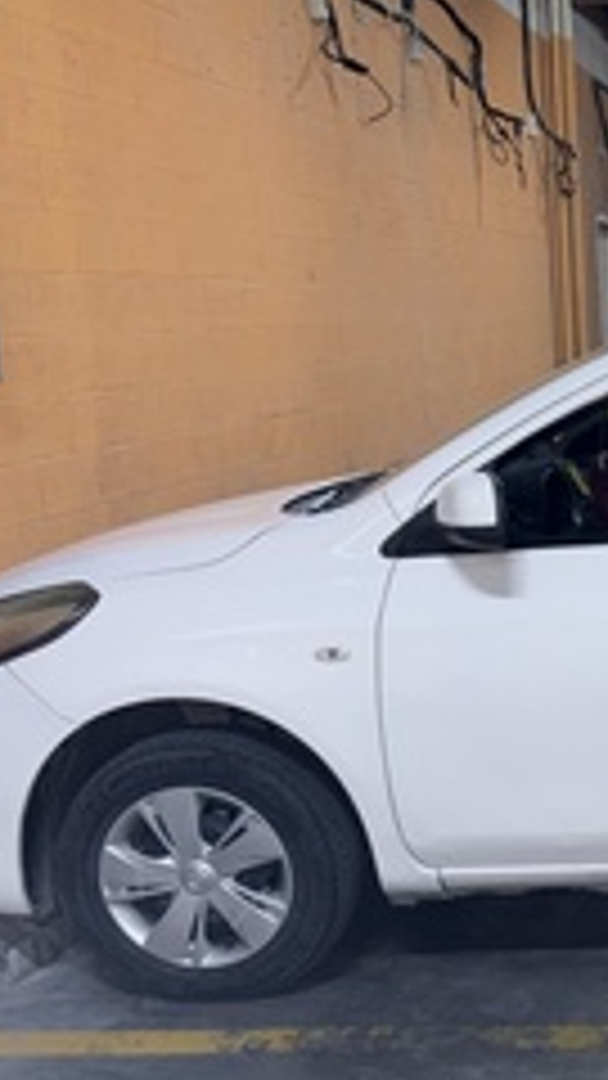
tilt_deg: -11.4
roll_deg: +1.0
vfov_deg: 38.4
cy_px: 614
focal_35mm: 54
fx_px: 1548
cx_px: 912
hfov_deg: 19.4
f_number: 1.6
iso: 50
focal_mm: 5.96
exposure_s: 1/17
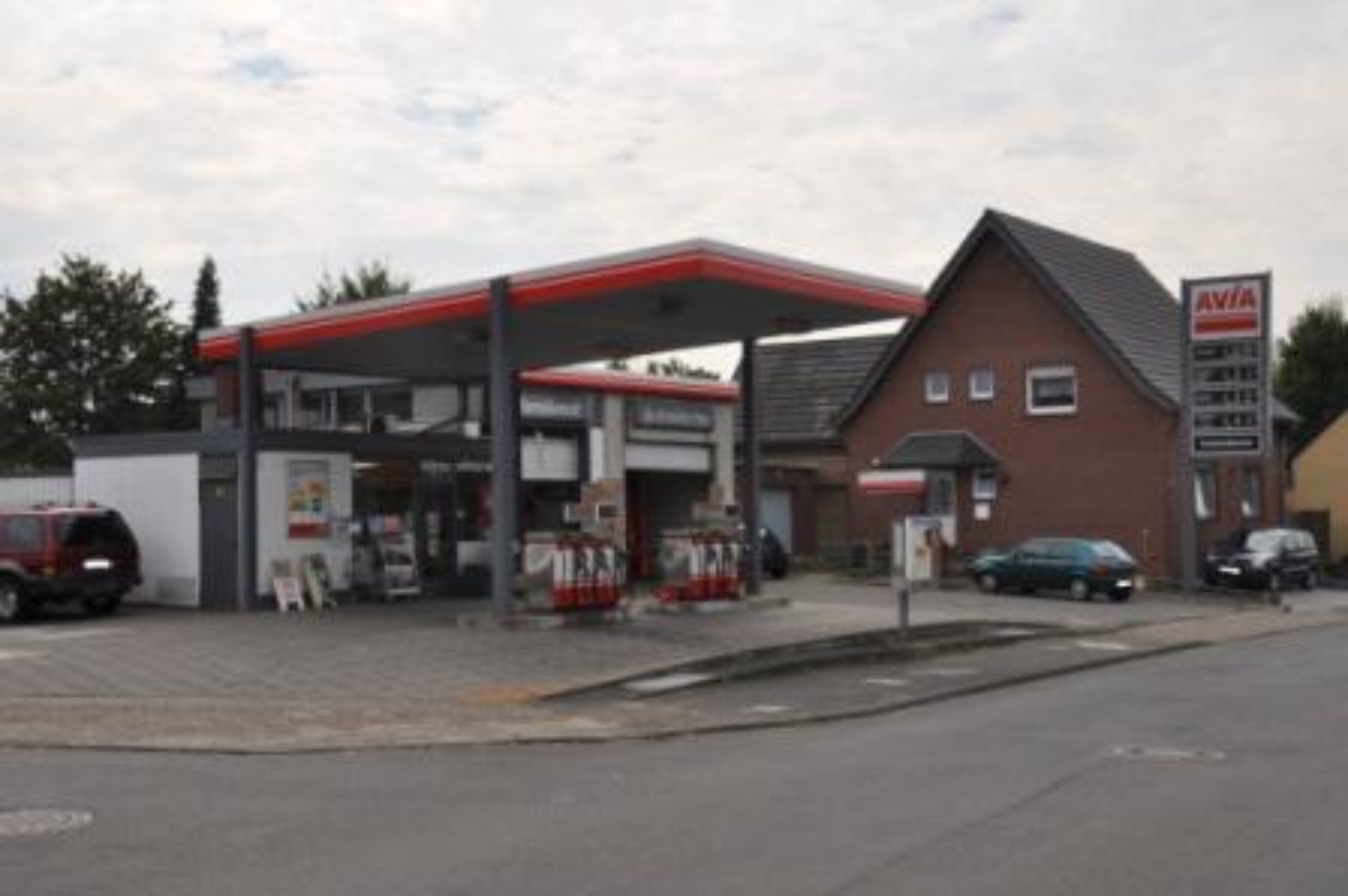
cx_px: 674
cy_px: 448
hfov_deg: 42.4
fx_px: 1740
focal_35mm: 46
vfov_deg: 28.9
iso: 200
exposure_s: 1/200
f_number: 16
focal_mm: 31
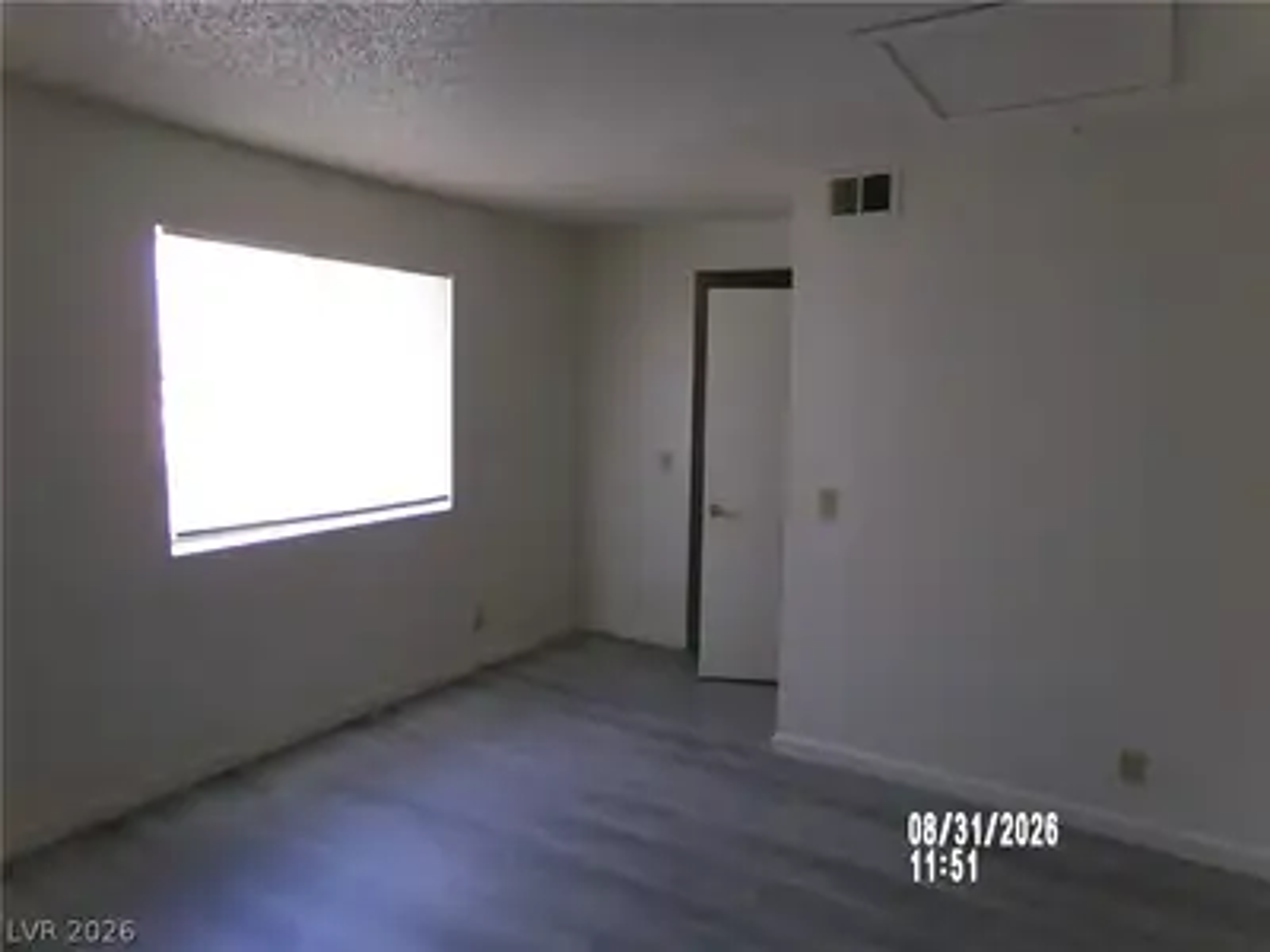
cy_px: 476
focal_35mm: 24
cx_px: 635
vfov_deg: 56.8
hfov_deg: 71.6
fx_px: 881
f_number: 3.7
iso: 200
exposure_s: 1/25
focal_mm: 4.3
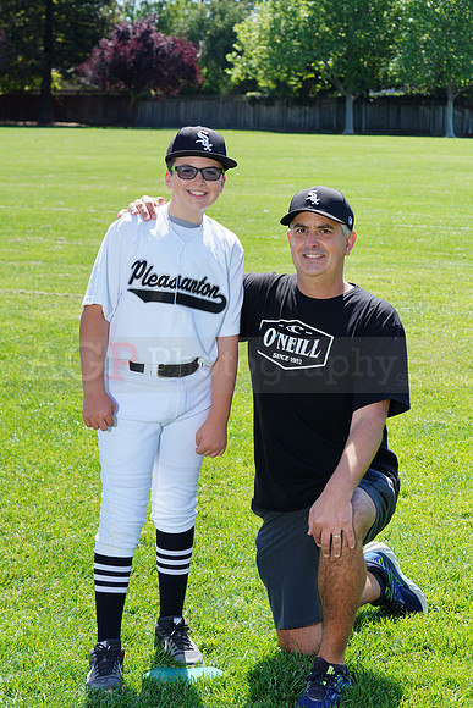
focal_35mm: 90
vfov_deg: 22.6
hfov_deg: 15.2
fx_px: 1773
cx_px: 236
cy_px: 354
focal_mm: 90
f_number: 9
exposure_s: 1/250
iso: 200
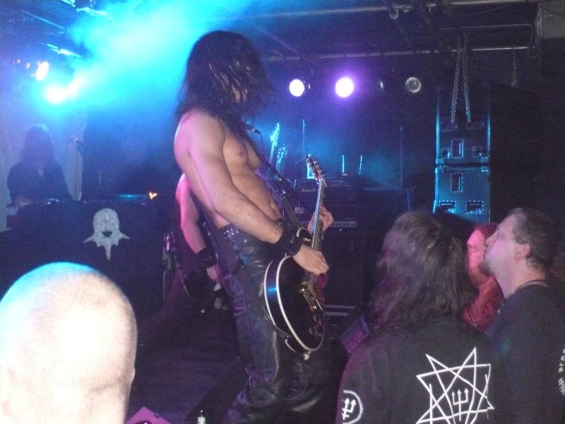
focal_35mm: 51
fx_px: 832
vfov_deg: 28.6
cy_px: 212
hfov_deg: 37.5
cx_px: 282
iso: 800
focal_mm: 8.4
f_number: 3.8
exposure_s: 1/30
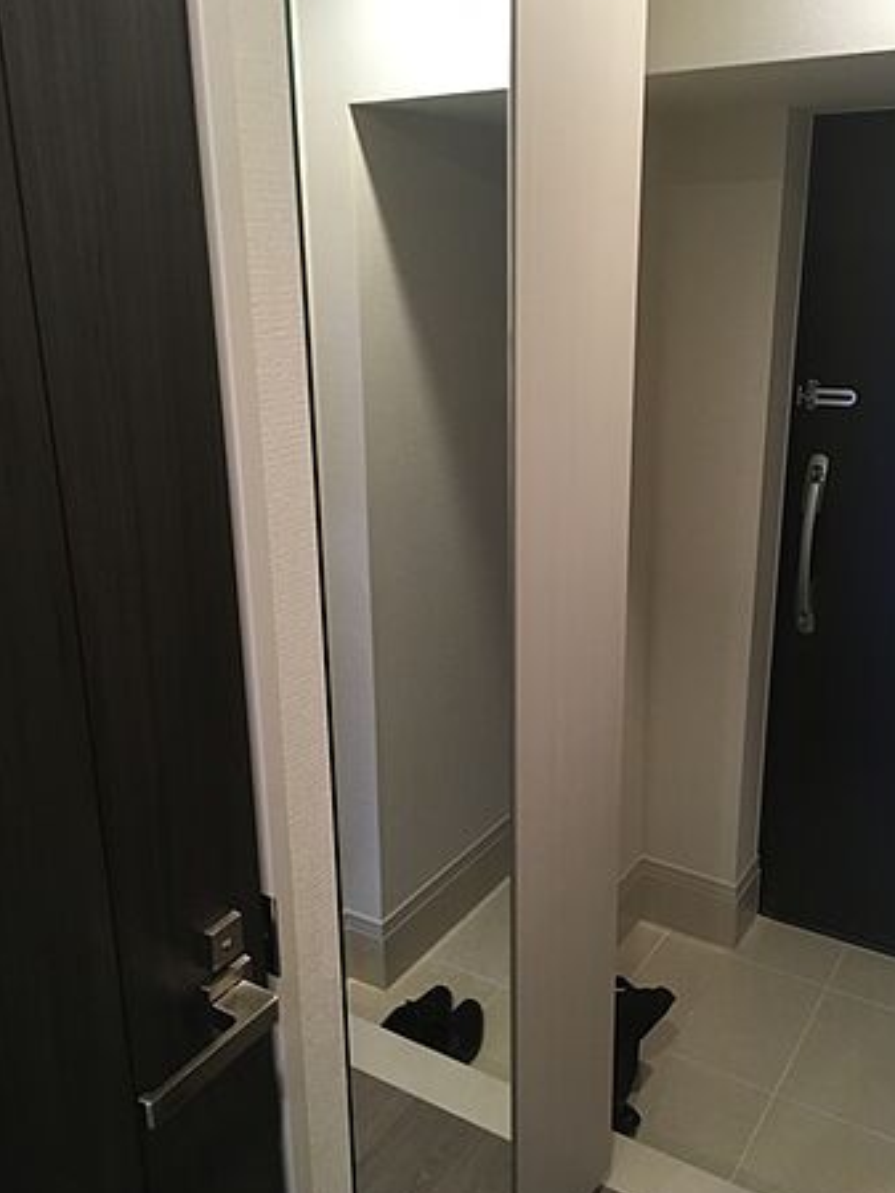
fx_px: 1068
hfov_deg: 45.4
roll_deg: +0.6
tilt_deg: -16.5
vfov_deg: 58.3
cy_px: 593
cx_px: 470
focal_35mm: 31
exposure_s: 1/30
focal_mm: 4.15
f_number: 2.2
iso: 100
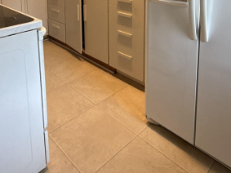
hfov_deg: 55.3
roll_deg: -0.3
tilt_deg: -7.4
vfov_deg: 37.0
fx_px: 220
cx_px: 108
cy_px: -11
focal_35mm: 33
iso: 200
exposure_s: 1/60
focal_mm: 2.22
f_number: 2.2
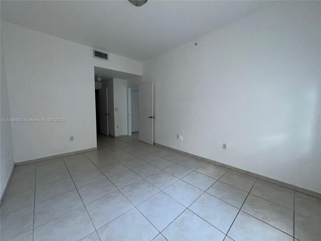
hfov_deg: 106.2
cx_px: 160
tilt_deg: -6.1
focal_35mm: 13
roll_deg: -0.3
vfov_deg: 89.9
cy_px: 120
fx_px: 121
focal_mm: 1.57
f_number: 1.8
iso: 100
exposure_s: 1/68
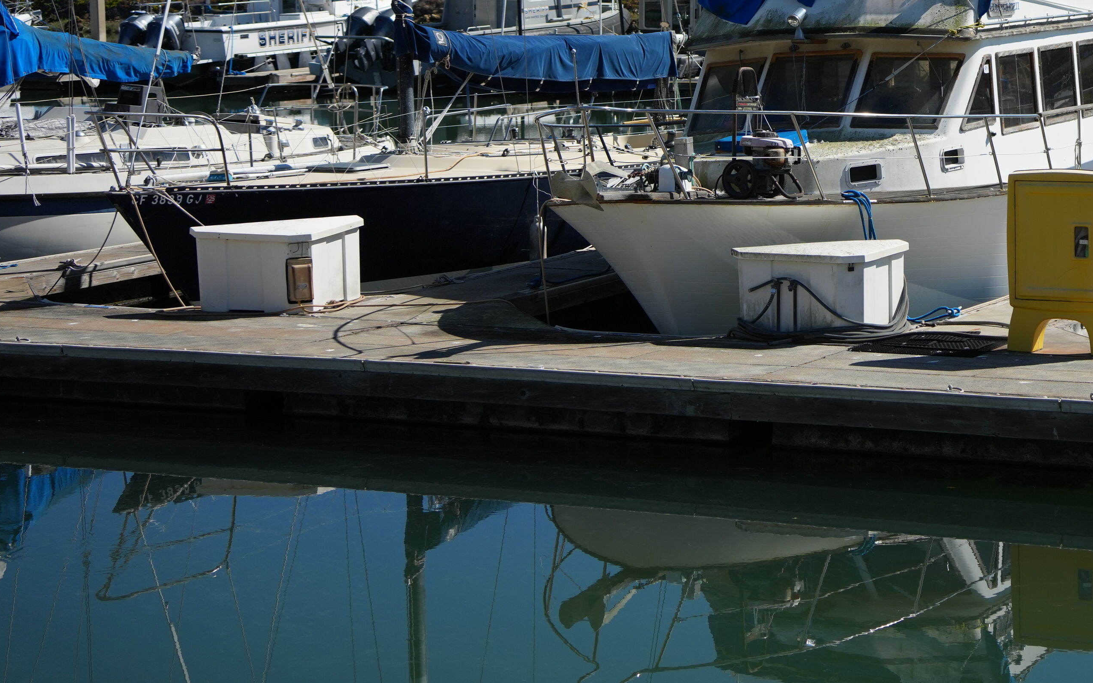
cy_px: 136
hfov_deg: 23.7
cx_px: 903
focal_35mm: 86
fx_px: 2562
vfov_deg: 15.1
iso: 400
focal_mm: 50
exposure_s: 1/3200
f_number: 4.5
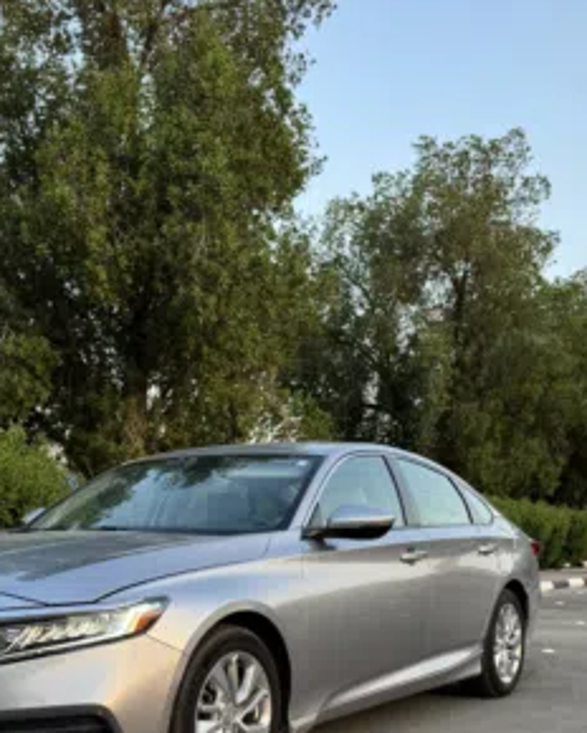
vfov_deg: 40.4
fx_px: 934
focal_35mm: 43
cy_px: 626
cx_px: 207
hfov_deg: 34.6
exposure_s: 1/151
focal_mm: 6.76
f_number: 1.78
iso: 64
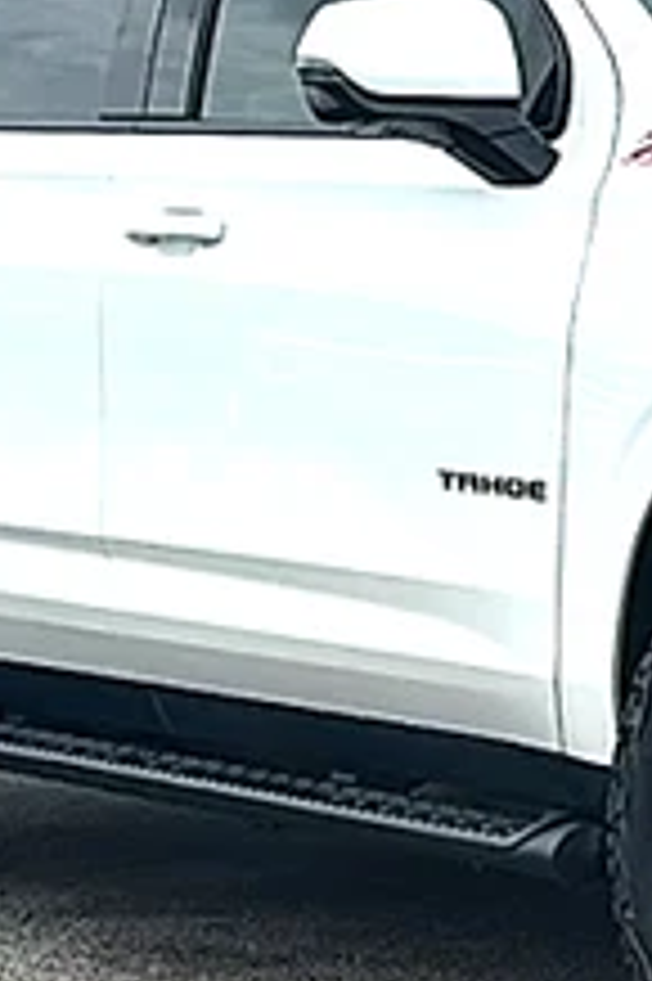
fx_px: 3727
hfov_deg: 9.8
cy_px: 403
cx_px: 863
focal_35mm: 137
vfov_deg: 15.0
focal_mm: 6.86
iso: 80
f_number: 1.78
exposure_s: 1/4587
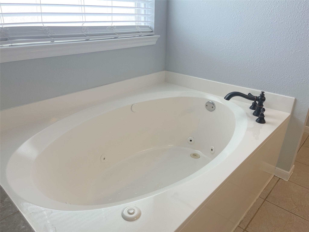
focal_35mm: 26
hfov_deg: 67.3
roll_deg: -0.9
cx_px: 154
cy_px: 116
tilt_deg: -24.2
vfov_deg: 53.1
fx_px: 232
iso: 64
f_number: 1.6
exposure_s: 1/120
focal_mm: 5.1
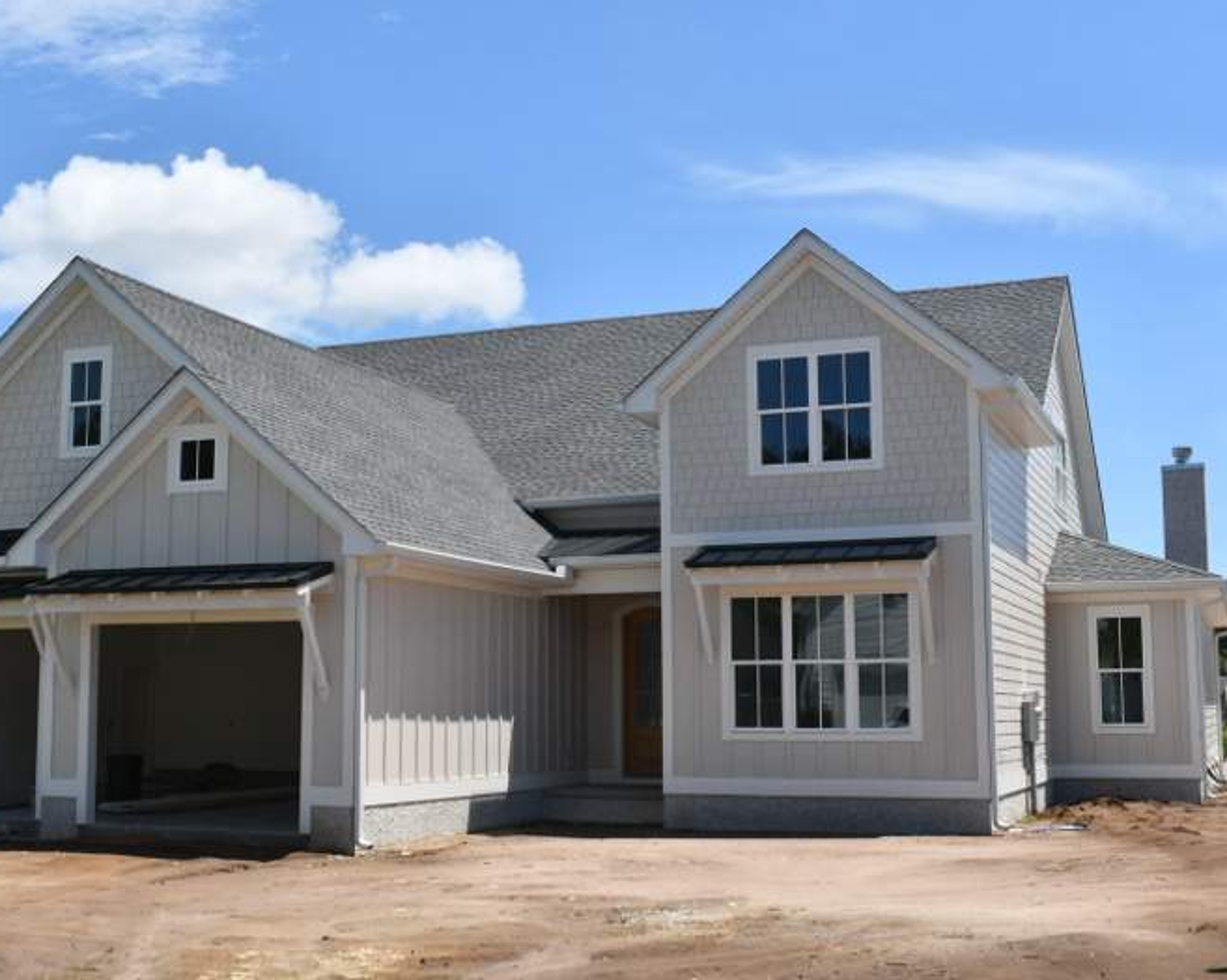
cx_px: 514
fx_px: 1742
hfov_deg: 38.7
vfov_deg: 31.4
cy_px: 492
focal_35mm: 48
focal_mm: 21
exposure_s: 1/320
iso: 125
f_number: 9
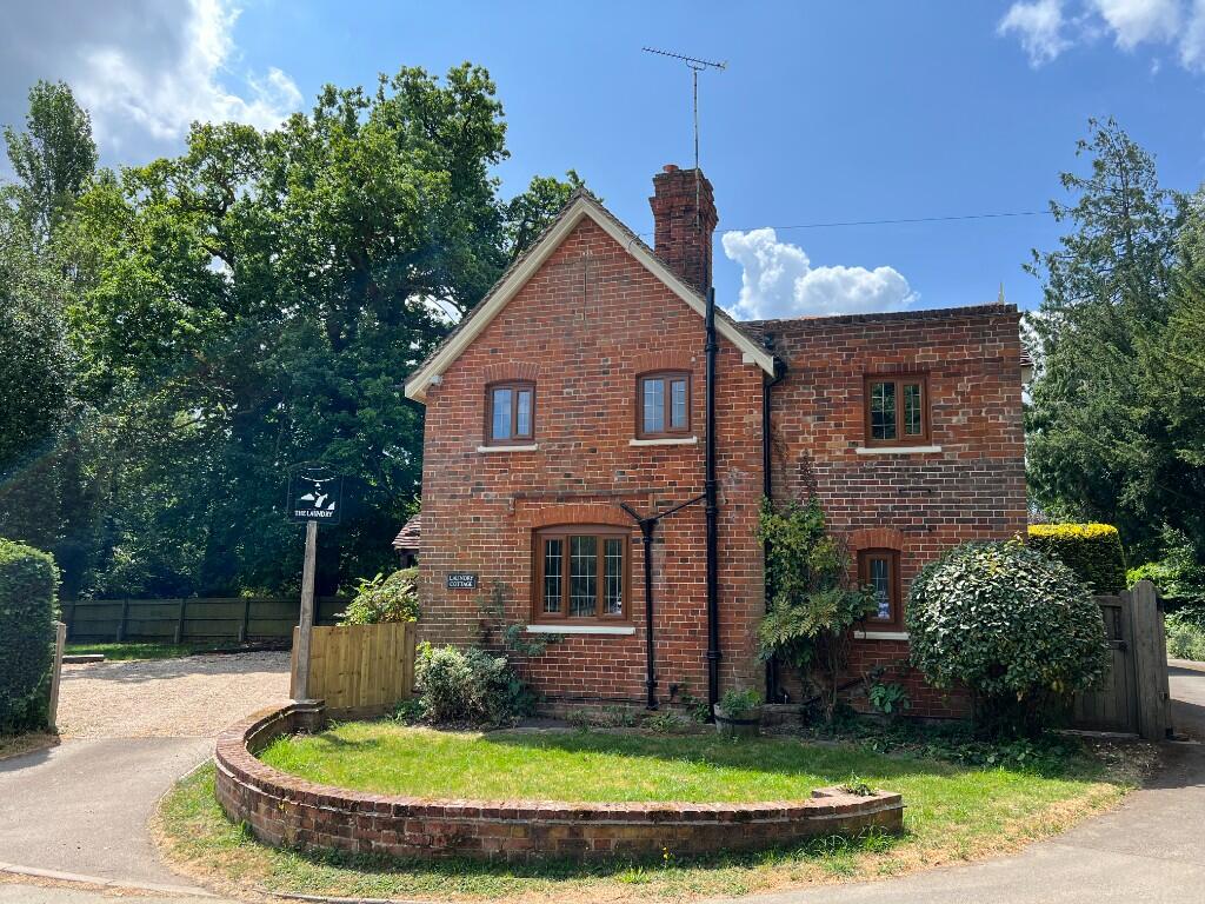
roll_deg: -1.0
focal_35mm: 26
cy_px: 452
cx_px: 602
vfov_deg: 53.1
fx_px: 905
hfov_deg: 67.3
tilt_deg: +9.6
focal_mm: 5.7
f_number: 1.5
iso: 50
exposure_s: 1/2208
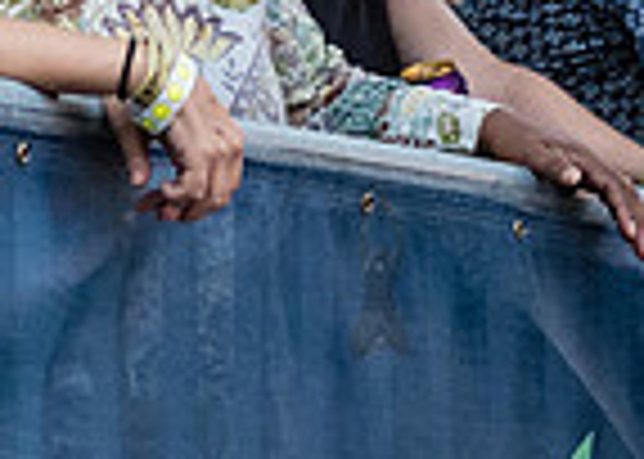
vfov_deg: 4.2
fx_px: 6252
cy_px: -172
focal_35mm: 342
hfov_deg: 5.8
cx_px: -238
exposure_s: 1/250
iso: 3200
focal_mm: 50
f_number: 3.2
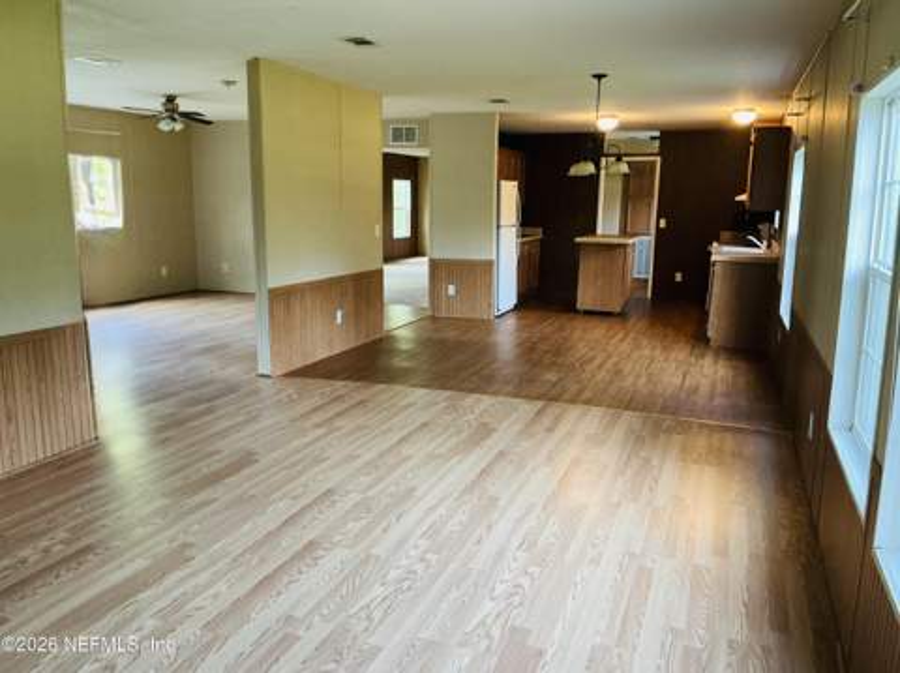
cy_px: 336
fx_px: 727
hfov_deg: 63.5
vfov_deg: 49.7
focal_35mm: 28
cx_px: 450
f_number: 1.8
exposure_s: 1/60
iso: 160
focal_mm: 3
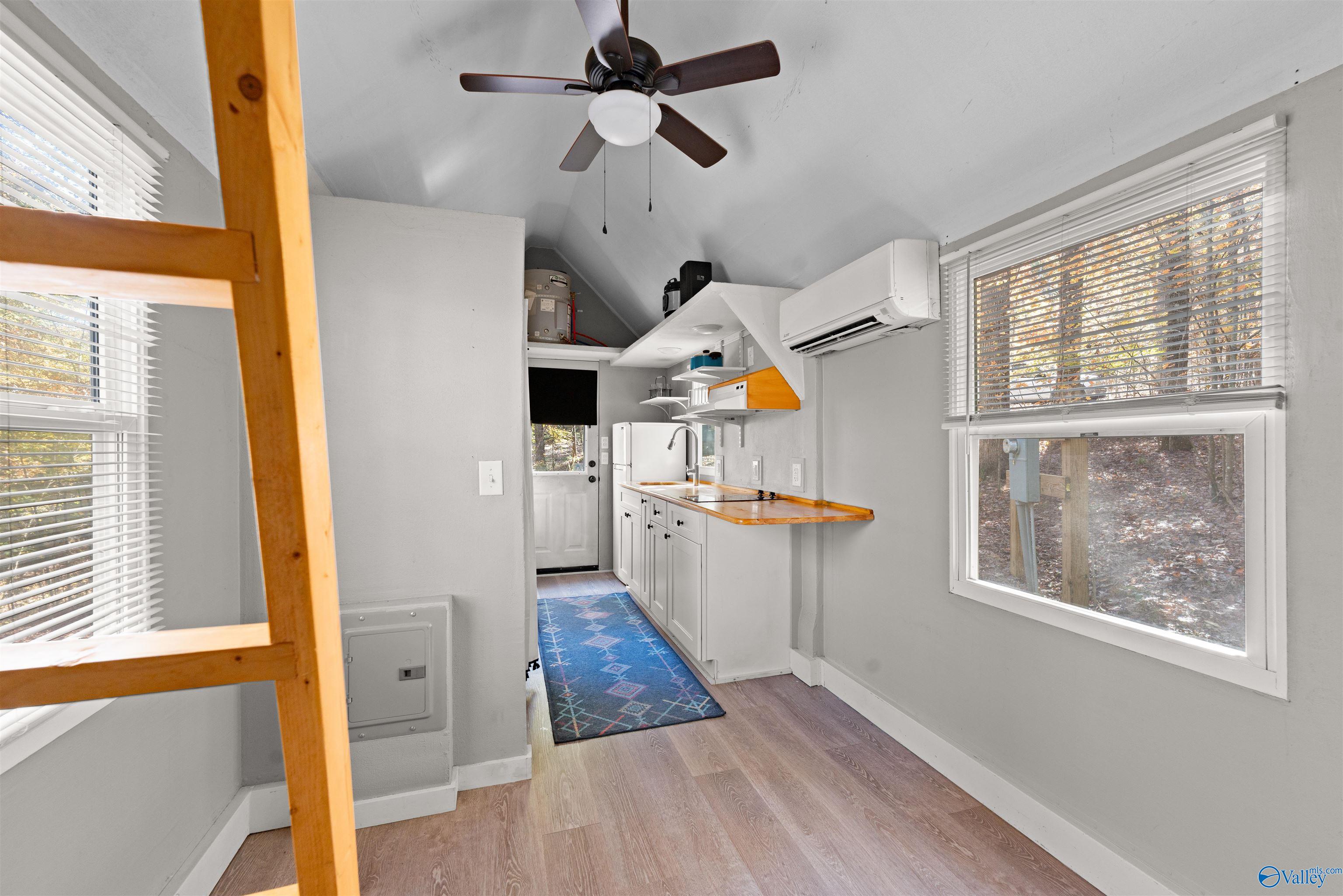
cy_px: 448
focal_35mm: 14
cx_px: 672
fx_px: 522
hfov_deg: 104.3
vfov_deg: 81.2
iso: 250
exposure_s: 1/2
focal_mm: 14
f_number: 8
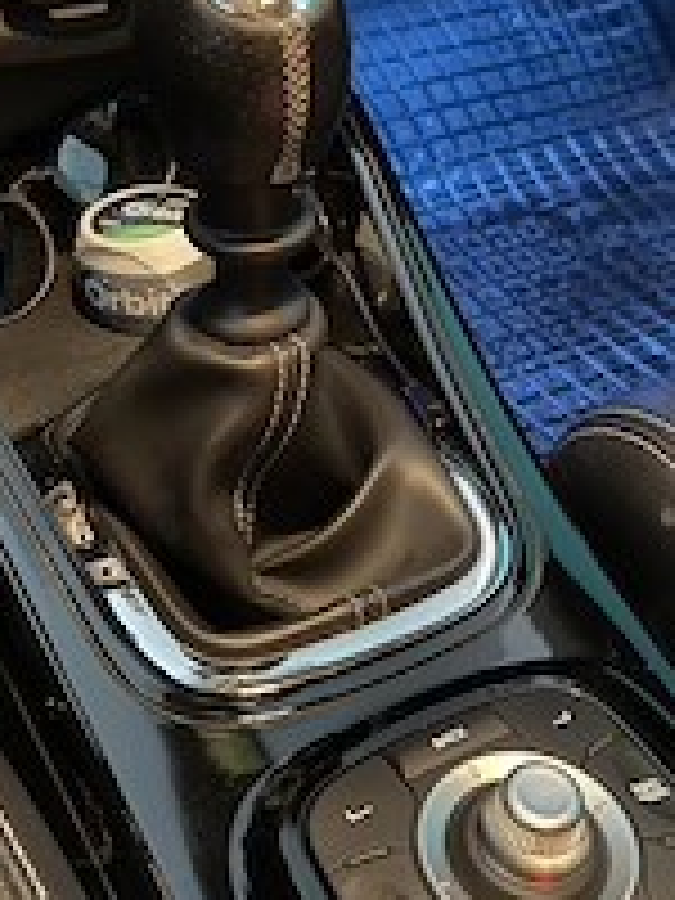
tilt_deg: -30.6
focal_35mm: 48
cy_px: 261
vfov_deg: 38.9
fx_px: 1248
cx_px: 310
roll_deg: -1.4
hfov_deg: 30.3
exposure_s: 1/17
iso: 1250
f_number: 1.78
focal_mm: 6.76
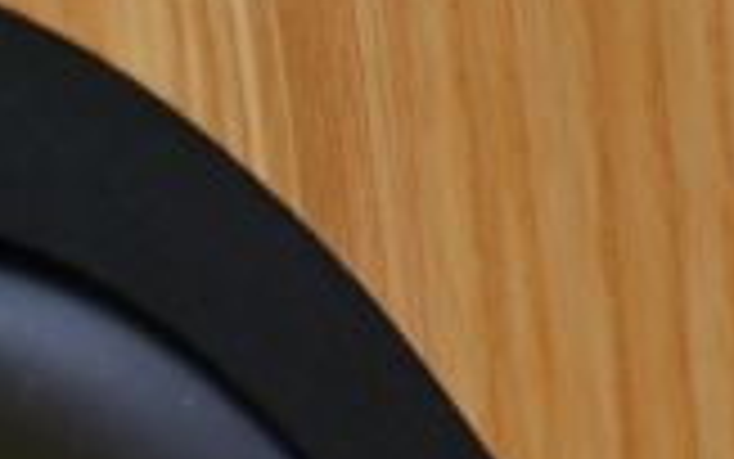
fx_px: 22732
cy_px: 1109
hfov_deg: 1.8
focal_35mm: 1136
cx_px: 279
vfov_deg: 1.2
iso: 640
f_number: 5.4
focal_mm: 109
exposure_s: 1/250
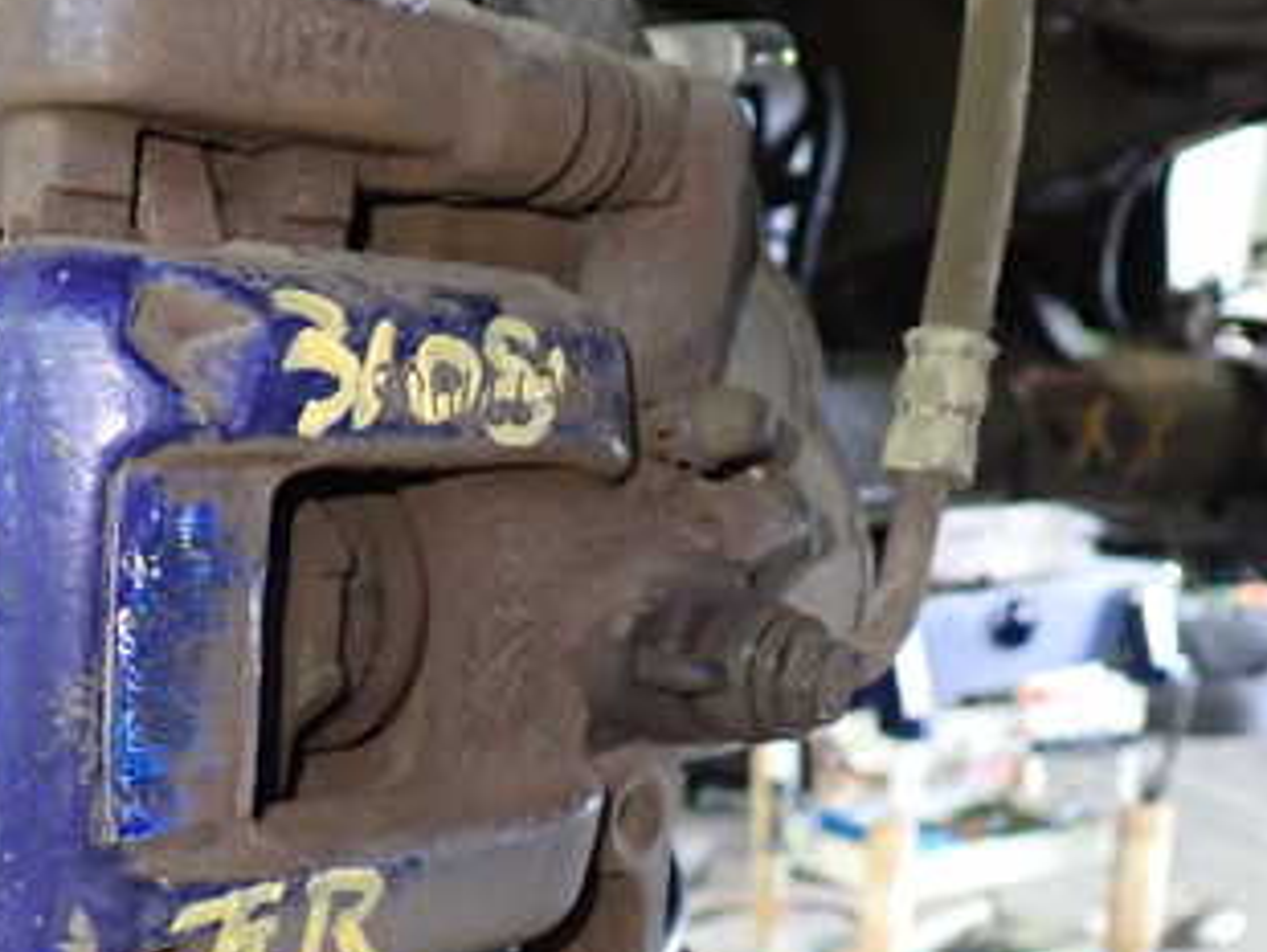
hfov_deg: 32.9
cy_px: 658
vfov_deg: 25.1
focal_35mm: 58
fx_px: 2125
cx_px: 413
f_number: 2.3
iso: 640
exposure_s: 1/30
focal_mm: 5.4
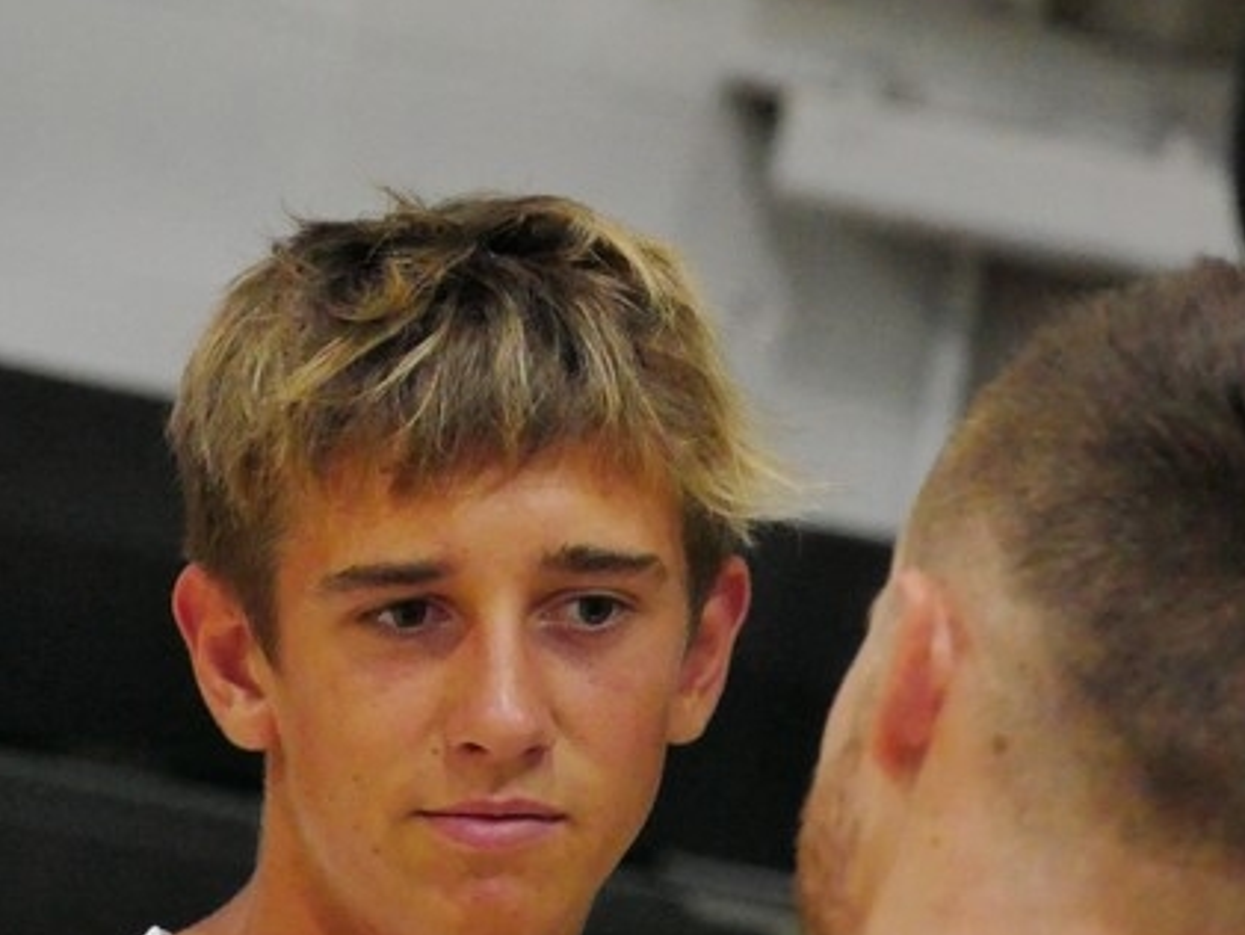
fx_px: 15290
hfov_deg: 4.7
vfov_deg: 3.5
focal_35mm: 425
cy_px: 541
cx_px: 540
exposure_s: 1/320
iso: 12800
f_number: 5.6
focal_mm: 140
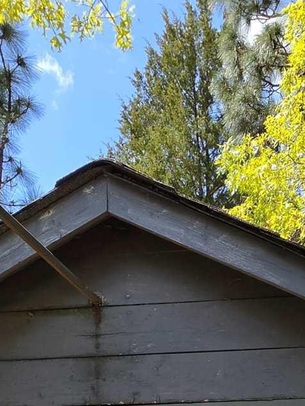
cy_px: 558
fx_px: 552
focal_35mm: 47
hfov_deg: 30.5
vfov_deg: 29.9
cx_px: 220
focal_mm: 2.2
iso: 32
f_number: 1.9
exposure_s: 1/662
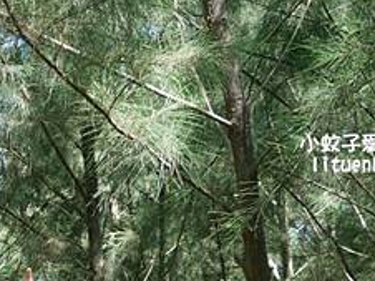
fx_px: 1342
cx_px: -319
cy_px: 455
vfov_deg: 11.3
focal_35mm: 124
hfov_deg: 14.0
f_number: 3.5
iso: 200
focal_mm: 14
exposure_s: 1/160
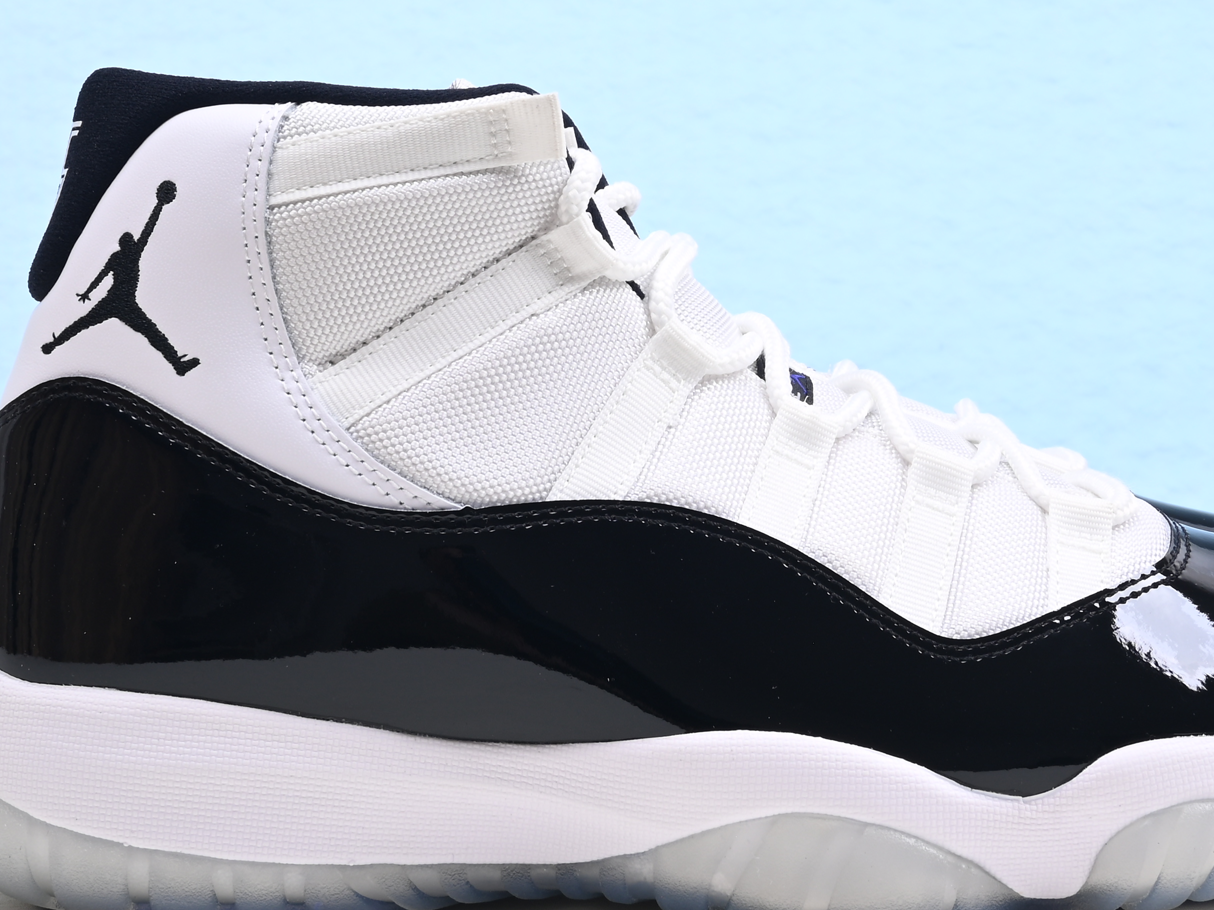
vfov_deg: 15.8
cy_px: 224
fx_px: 3261
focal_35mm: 93
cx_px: 712
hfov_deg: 21.1
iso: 100
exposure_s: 1/2
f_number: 16
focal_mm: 39
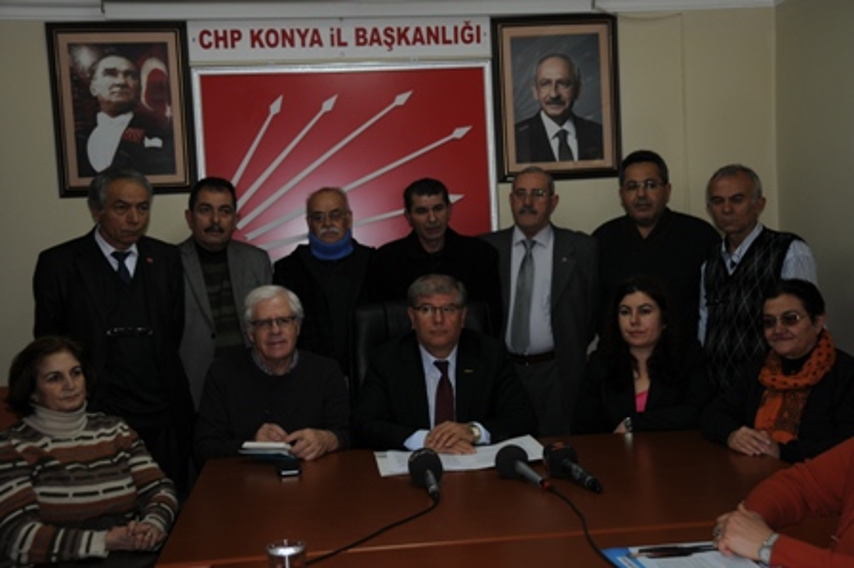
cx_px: 427
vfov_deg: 31.8
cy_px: 284
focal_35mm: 42
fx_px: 996
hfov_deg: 46.4
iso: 200
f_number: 4
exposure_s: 1/60
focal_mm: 28
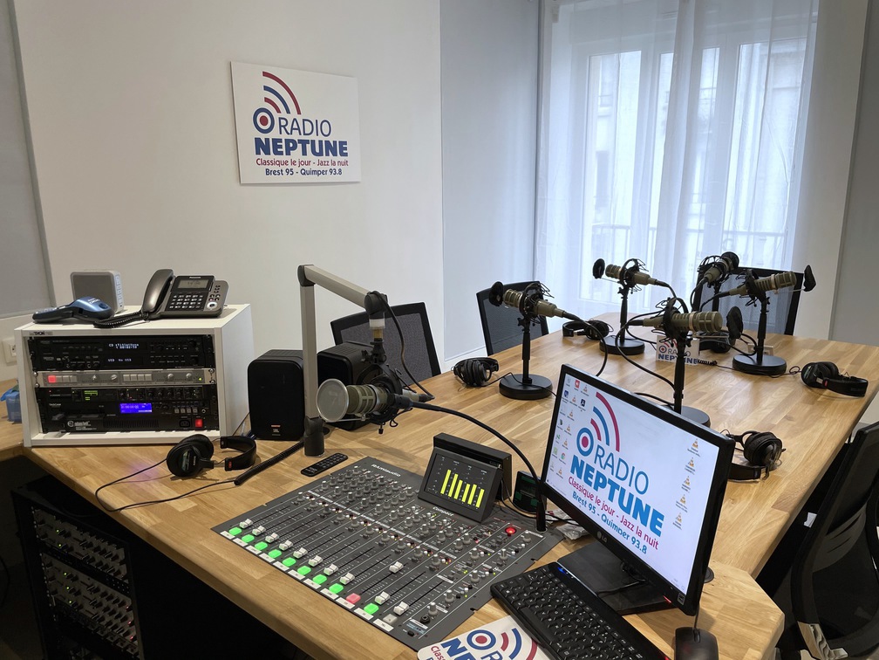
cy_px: 330
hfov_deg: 67.3
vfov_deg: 53.1
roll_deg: +1.6
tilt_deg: -13.8
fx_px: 660
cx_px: 440
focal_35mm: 26
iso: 100
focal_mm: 4.2
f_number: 1.6
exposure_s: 1/80
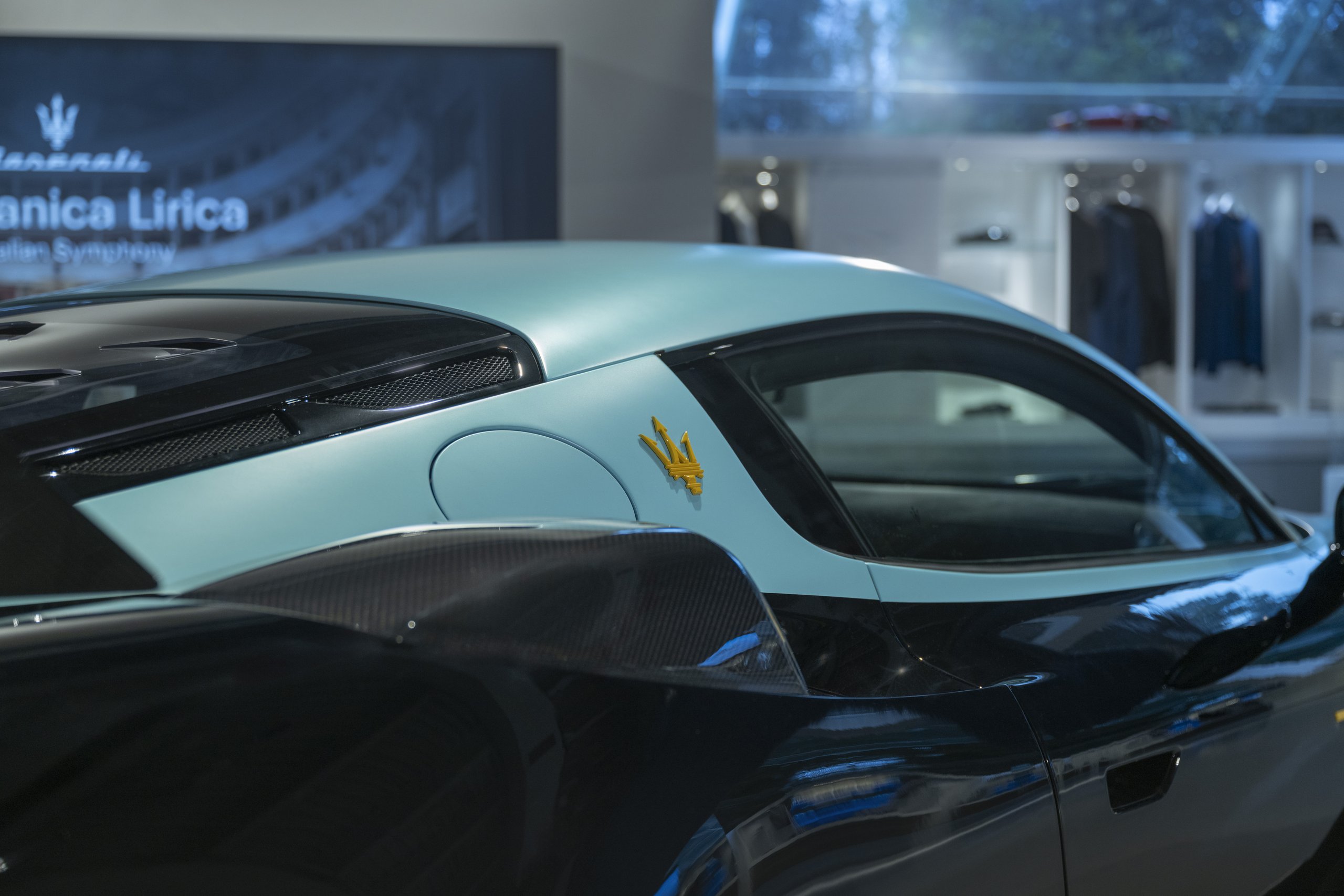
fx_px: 1979
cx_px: 672
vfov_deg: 25.5
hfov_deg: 37.5
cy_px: 448
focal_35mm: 53
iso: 400
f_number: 3.5
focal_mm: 53
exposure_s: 1/250
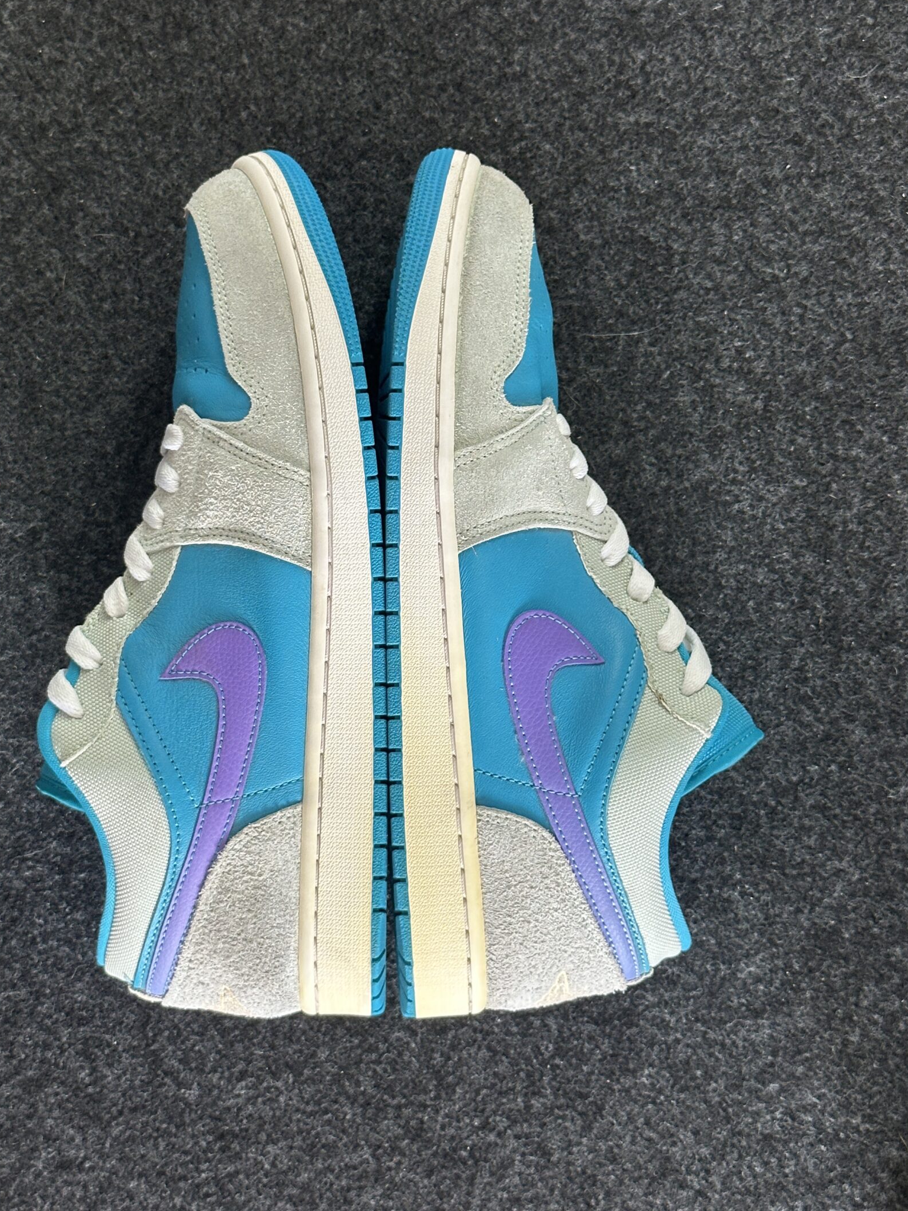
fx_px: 2029
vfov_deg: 33.2
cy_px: 626
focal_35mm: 58
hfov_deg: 25.2
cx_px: 375
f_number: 1.78
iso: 125
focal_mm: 6.86
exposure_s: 1/50
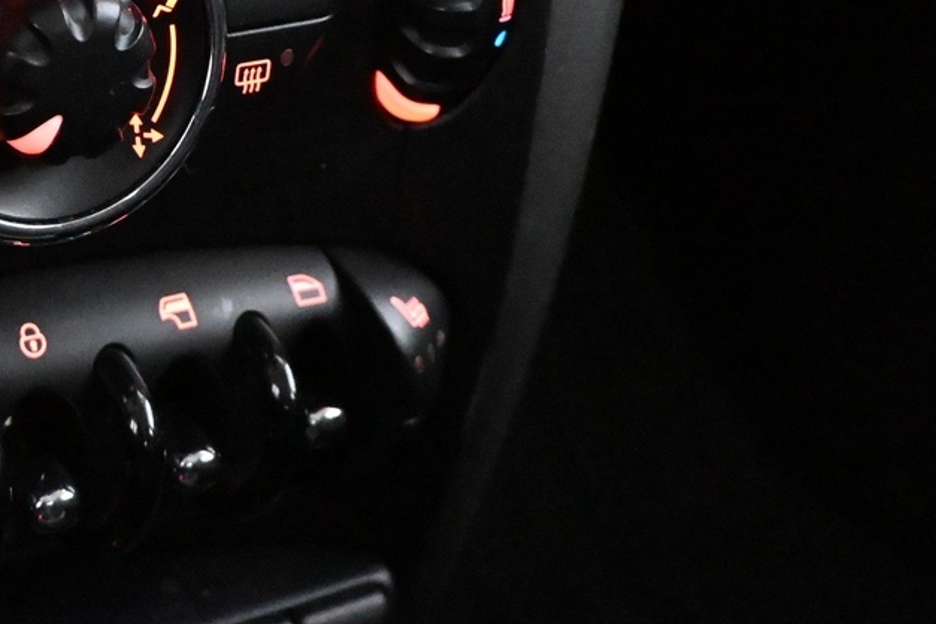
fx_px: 1612
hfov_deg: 30.0
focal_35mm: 62
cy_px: -121
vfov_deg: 20.5
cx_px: -16
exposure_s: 1/50
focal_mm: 16
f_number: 3.5
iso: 12800
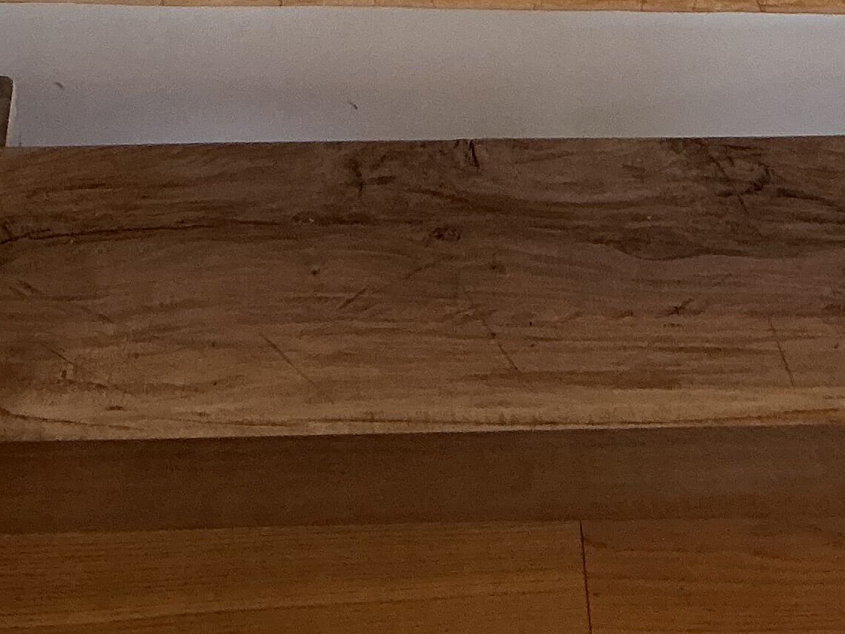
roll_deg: -7.0
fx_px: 2514
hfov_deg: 18.9
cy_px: -155
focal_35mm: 103
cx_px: 654
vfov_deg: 13.9
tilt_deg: -36.0
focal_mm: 3
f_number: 1.8
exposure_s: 1/60
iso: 80
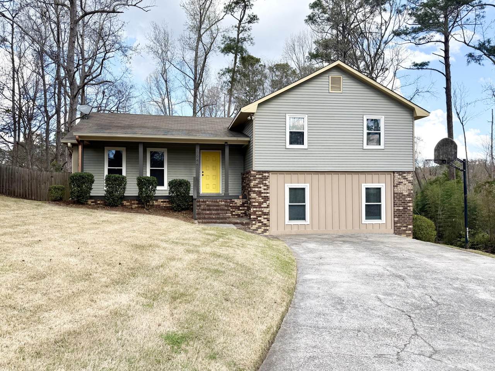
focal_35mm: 24
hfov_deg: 71.6
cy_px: 186
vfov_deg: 56.8
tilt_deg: +0.7
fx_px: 343
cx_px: 248
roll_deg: +2.1
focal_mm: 6.76
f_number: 1.78
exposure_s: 1/2611
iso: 100
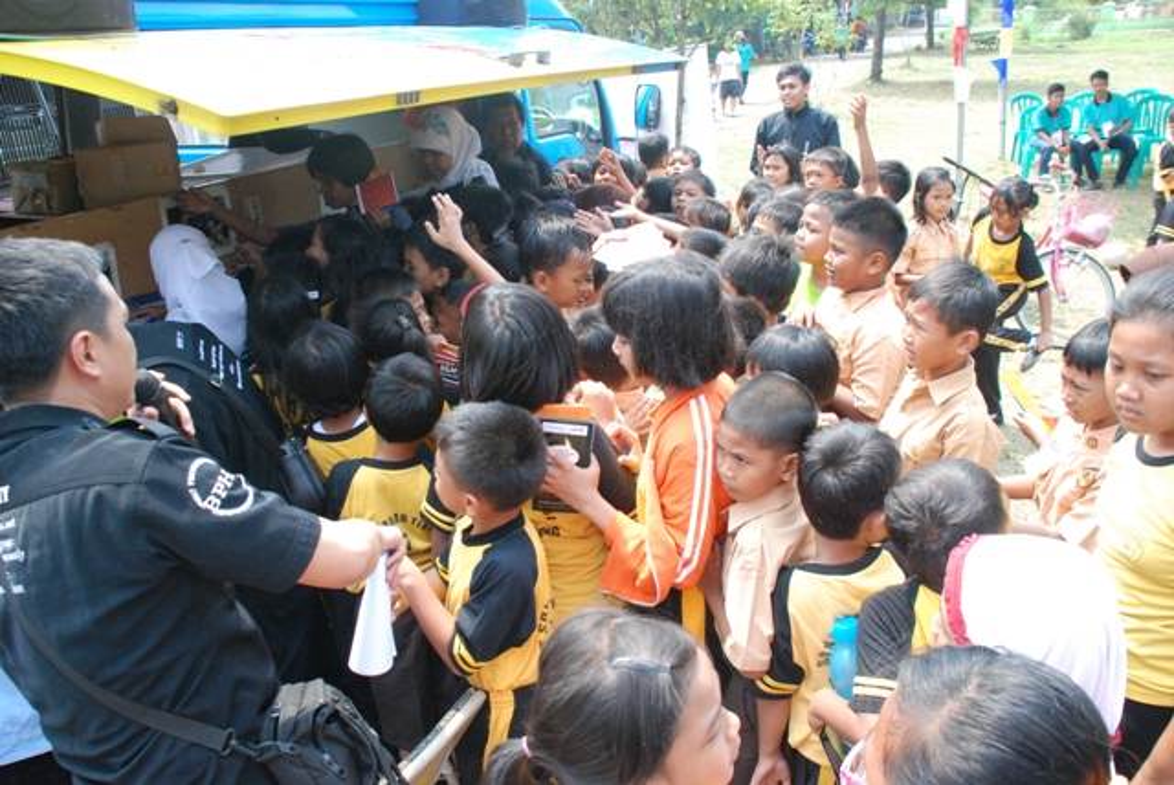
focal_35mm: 27
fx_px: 881
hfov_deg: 67.3
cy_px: 392
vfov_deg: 48.0
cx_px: 587
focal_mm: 18
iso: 1250
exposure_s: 1/400
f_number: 10
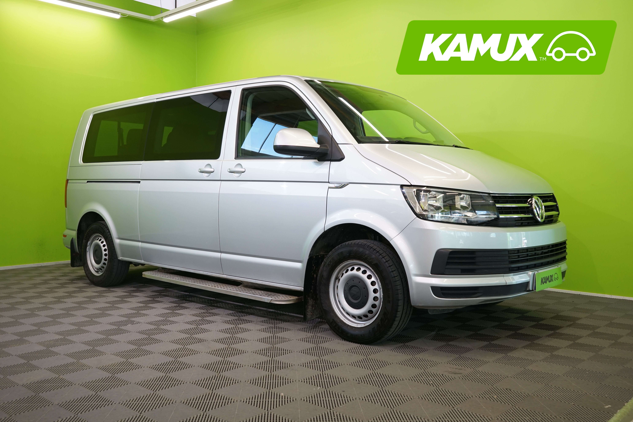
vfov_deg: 40.0
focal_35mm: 33
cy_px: 211
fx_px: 580
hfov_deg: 57.2
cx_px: 316
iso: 500
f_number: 6.3
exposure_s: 1/40
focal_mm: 33
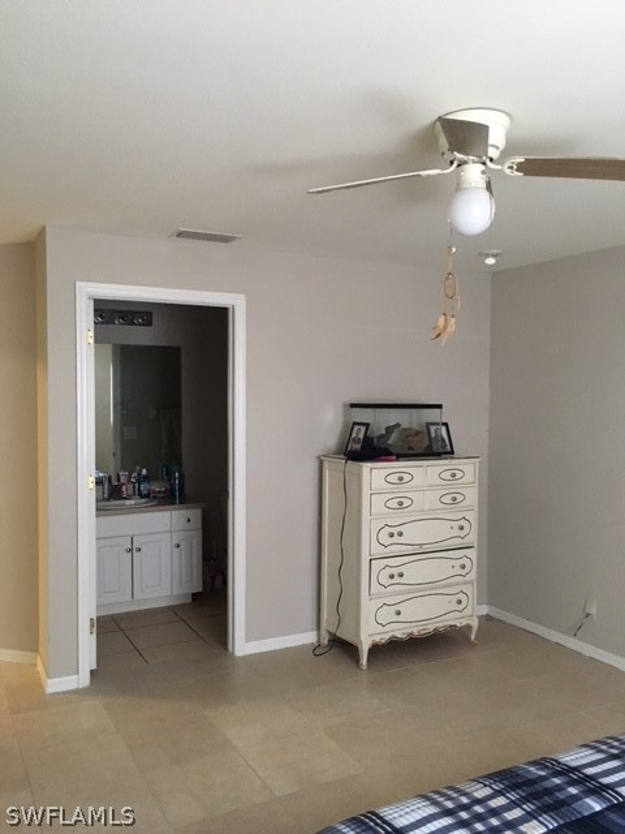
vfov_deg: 61.7
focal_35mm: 29
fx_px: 698
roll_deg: -1.1
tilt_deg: -3.4
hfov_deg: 48.2
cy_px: 417
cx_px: 312
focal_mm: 4.15
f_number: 2.2
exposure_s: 1/15
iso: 200
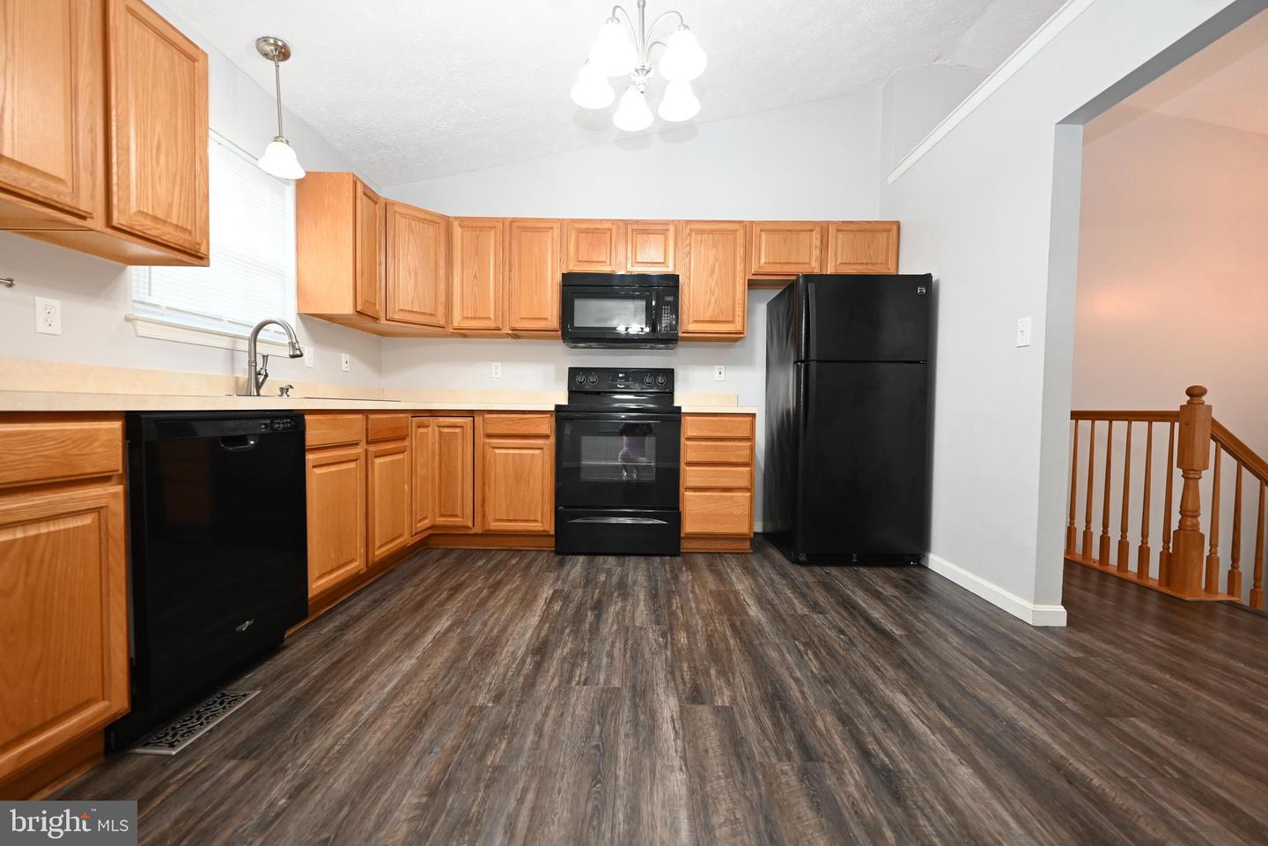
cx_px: 634
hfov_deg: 104.3
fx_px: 493
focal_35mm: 14
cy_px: 423
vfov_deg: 81.2
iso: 1100
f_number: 4
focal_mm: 14
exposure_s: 1/60
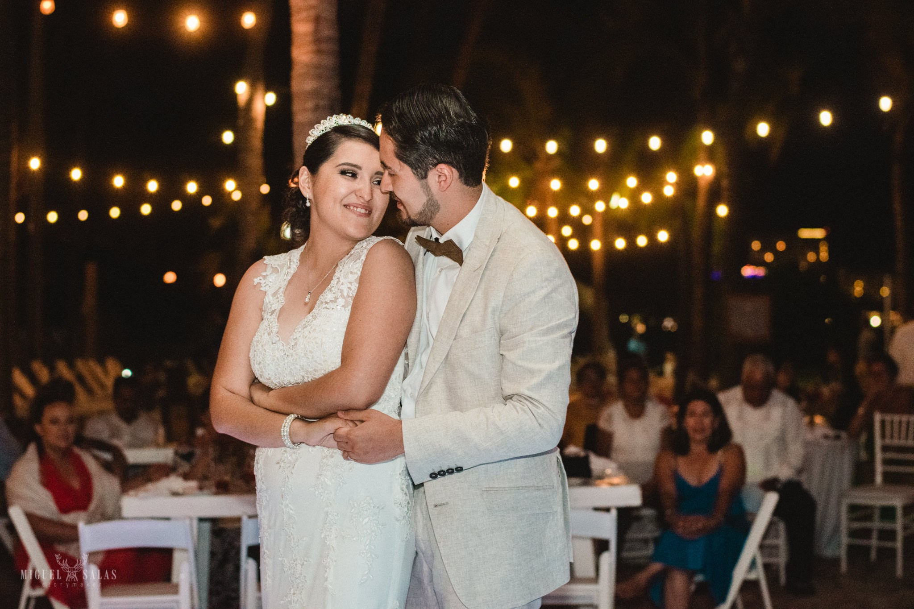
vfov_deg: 18.2
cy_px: 304
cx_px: 457
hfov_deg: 27.0
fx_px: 1904
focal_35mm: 75
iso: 1600
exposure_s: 1/125
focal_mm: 50
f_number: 2.8
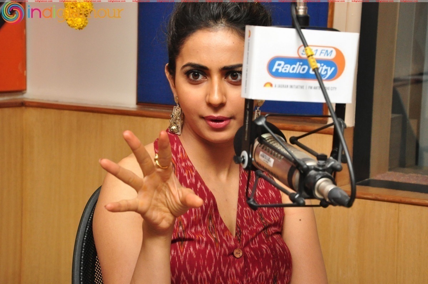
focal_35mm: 78
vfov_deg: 17.4
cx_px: 214
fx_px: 926
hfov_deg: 26.0
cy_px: 142
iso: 1600
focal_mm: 52
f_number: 7.1
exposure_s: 1/125
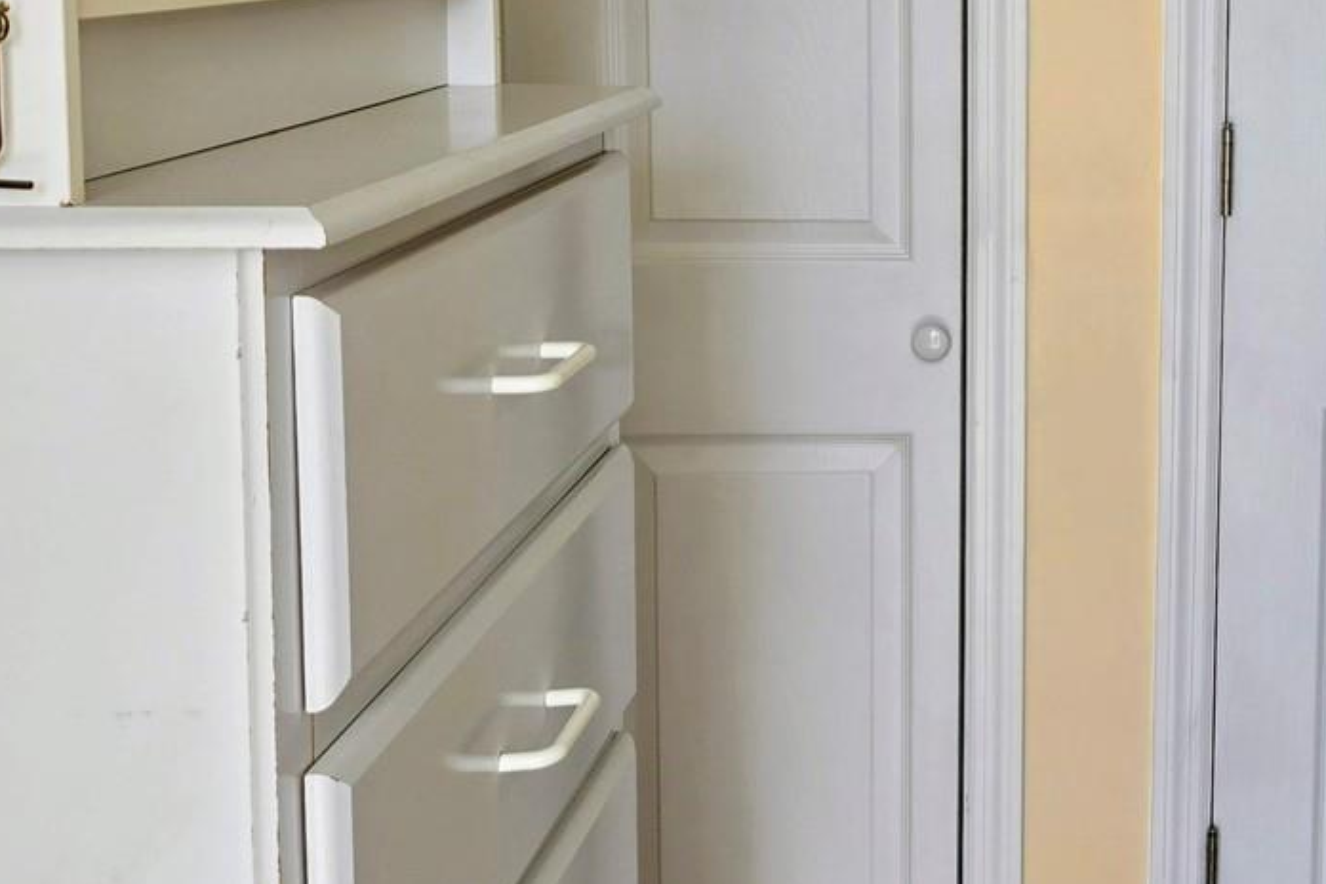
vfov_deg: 24.0
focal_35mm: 55
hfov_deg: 32.4
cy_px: 101
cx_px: 1412
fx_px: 2026
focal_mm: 5.4
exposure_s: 1/120
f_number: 1.8
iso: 25
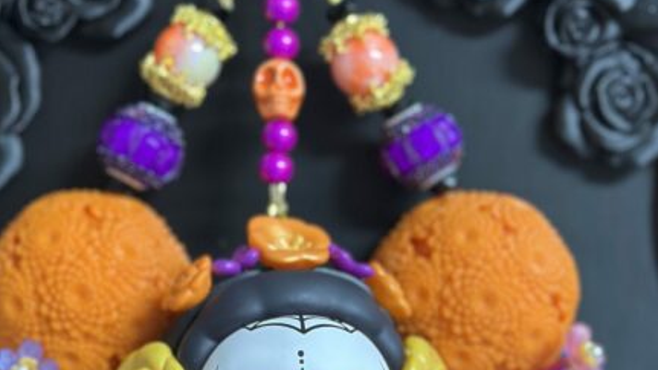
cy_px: 354
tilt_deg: -21.2
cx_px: 282
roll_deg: -1.8
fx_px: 1413
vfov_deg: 14.7
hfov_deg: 26.2
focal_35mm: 81
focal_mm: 6.86
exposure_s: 1/40
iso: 320
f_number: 1.78
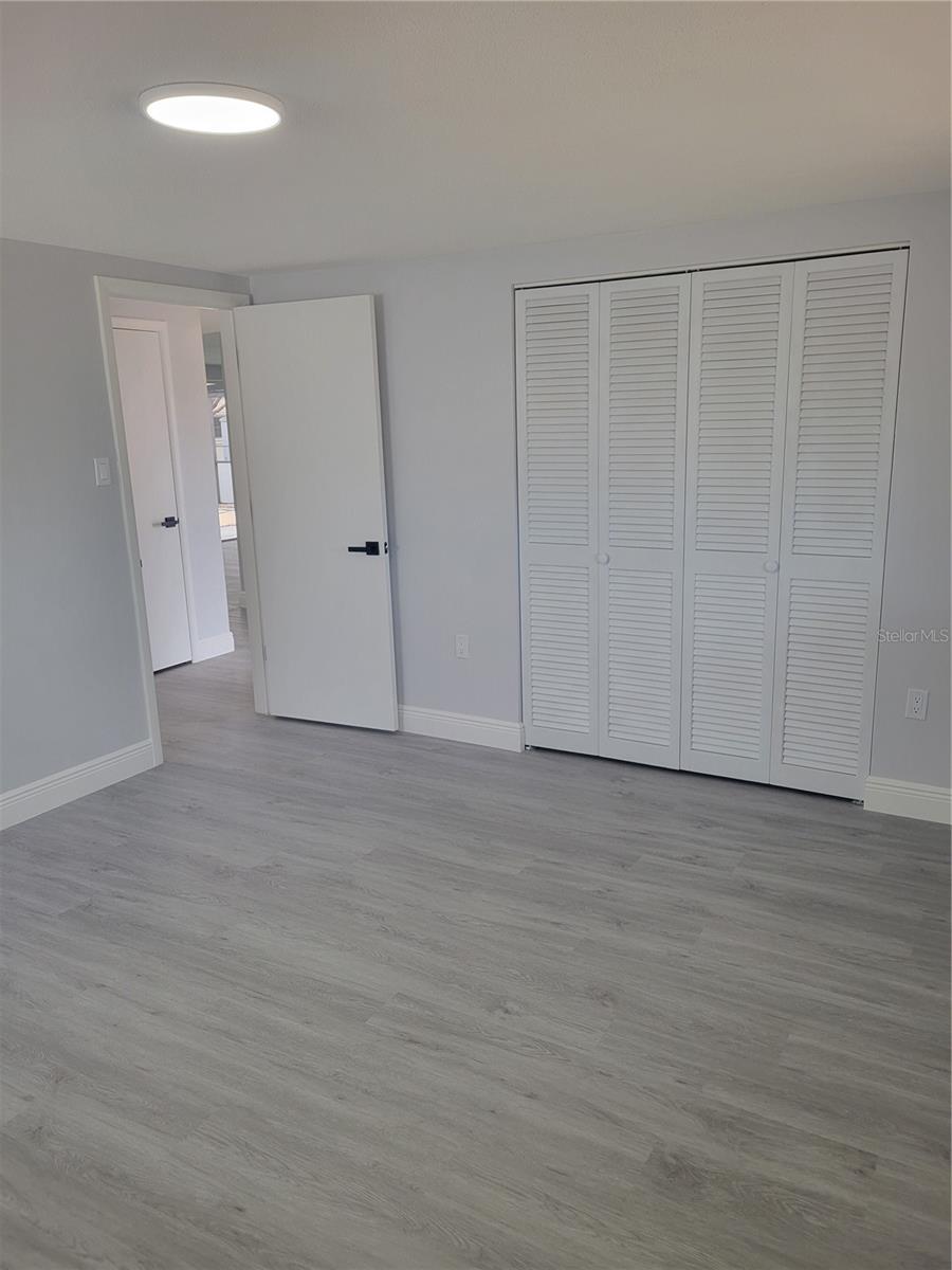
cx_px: 476
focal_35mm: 26
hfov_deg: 53.1
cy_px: 635
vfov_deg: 67.3
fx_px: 953
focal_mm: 5.4
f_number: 1.8
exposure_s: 1/120
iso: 100
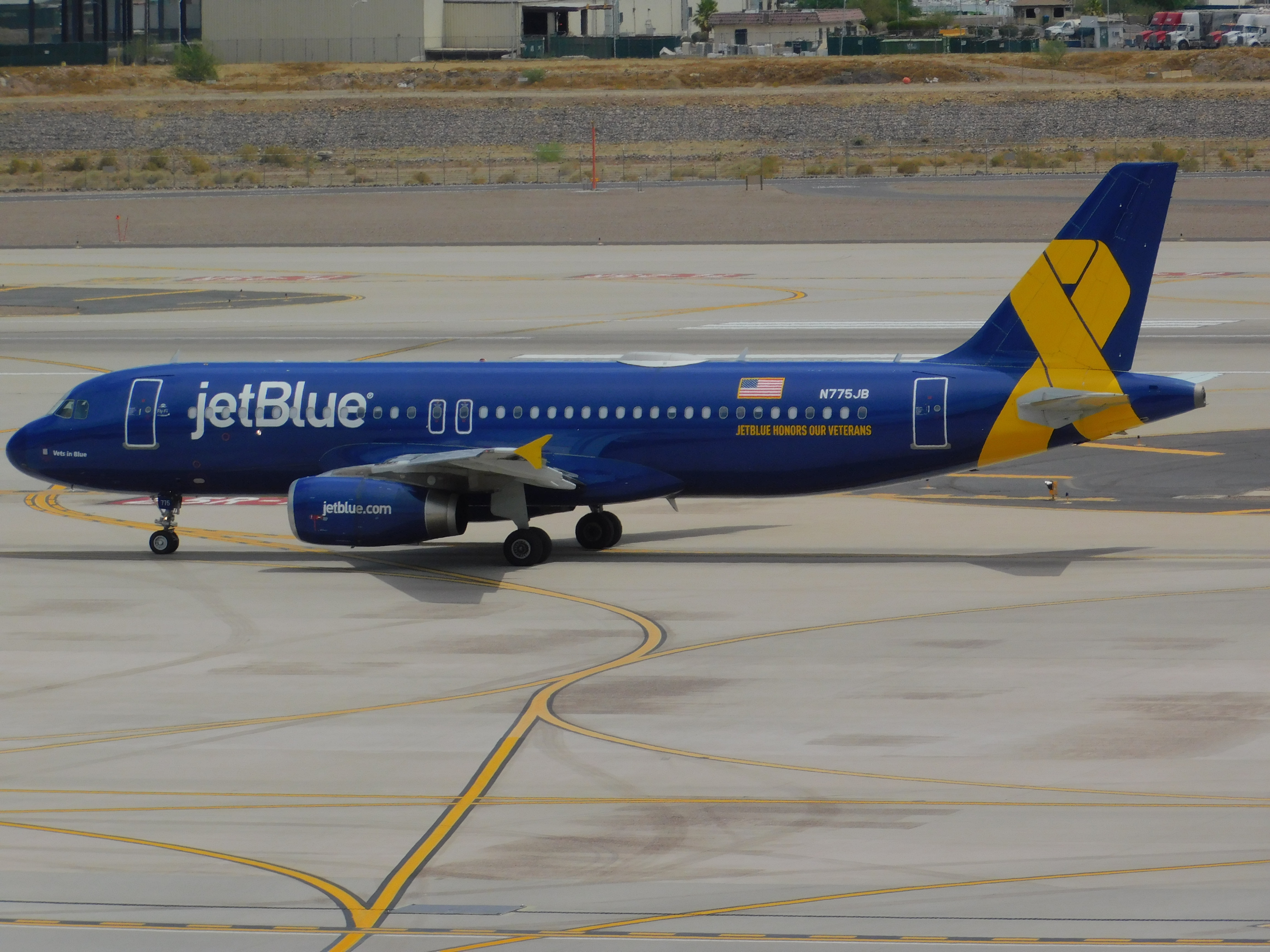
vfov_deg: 5.1
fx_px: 10786
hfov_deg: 6.7
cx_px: 635
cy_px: 476
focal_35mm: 294
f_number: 5.7
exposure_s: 1/1500
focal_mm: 52.2
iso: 125
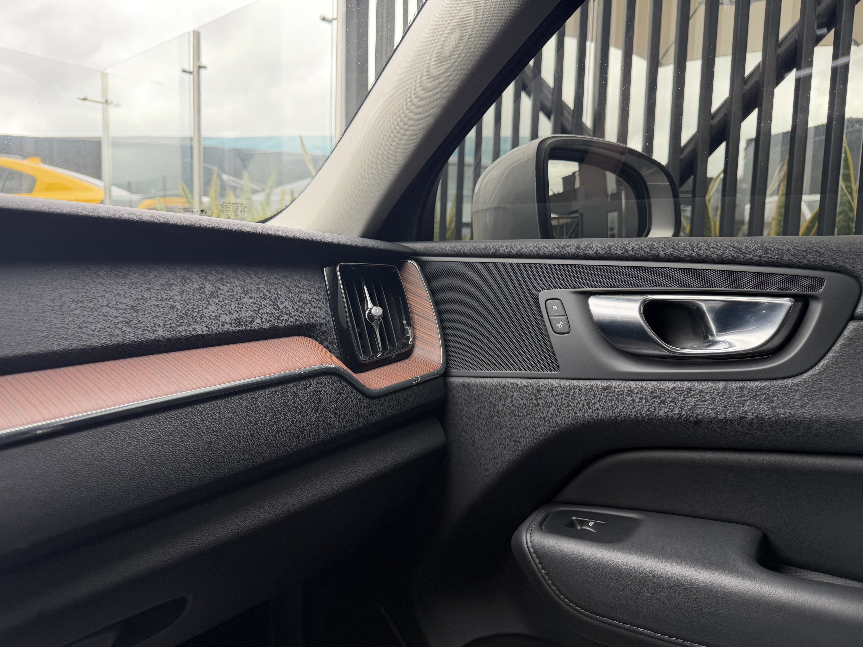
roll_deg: -1.3
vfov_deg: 56.8
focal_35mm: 24
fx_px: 598
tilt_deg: -7.0
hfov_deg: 71.6
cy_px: 324
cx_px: 432
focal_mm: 6.76
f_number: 1.78
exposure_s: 1/186
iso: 80
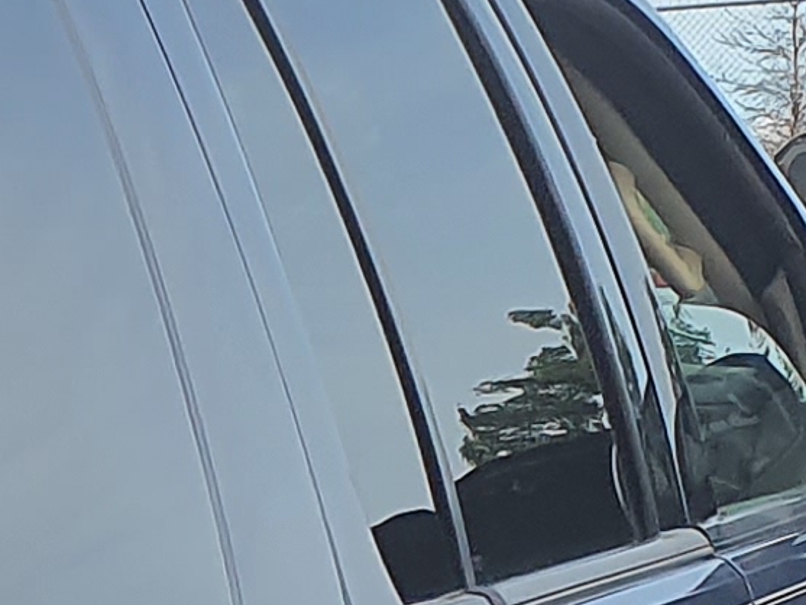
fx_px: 4658
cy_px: 790
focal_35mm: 200
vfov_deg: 7.3
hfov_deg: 8.9
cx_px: -1202
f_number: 1.9
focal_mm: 3.58
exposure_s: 1/1292
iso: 40
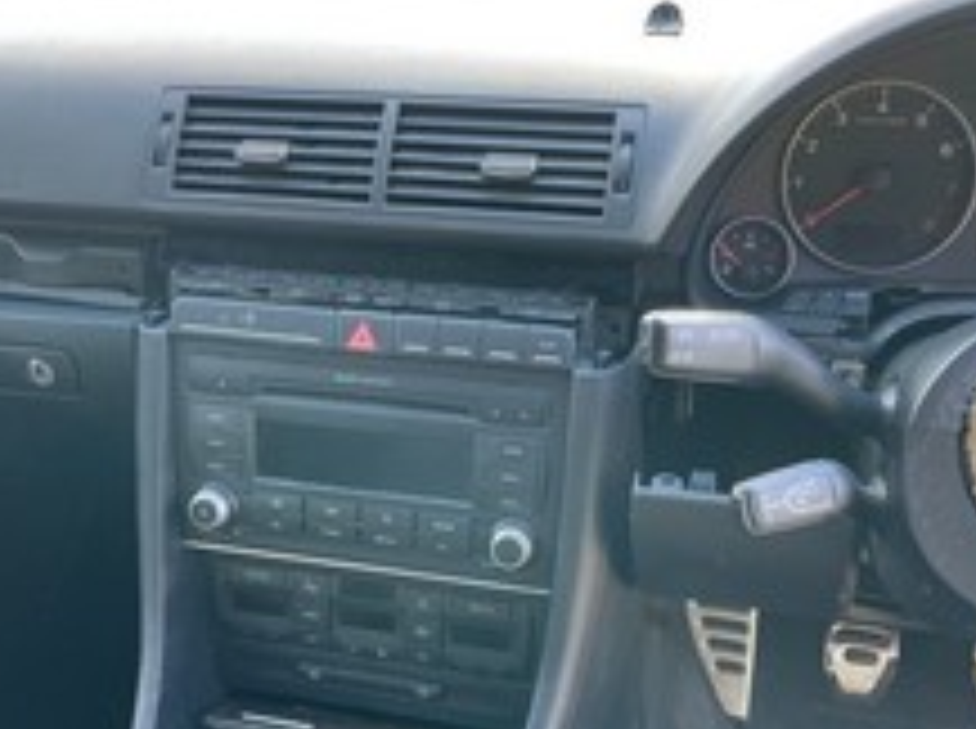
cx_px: 454
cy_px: 418
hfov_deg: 44.8
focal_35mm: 42
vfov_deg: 34.2
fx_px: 1182
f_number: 1.6
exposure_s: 1/121
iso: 100
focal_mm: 4.2
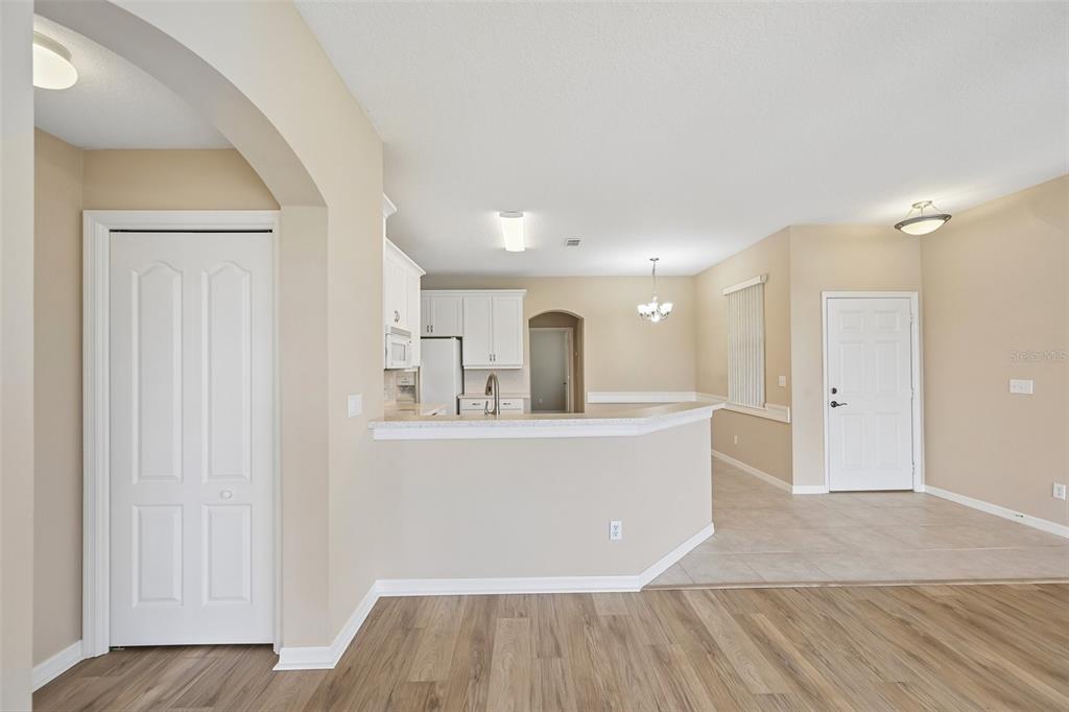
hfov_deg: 104.3
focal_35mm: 14
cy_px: 356
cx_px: 534
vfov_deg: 81.2
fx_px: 416
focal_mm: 14
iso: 400
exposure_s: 1/60
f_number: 8
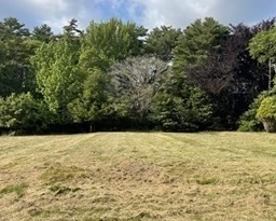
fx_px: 270
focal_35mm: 33
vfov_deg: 44.5
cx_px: 164
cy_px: 98
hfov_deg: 53.9
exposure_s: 1/2597
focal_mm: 5.1
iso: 32
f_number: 1.6
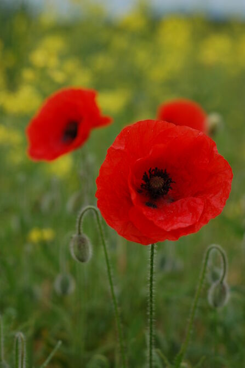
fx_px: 767
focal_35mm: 75
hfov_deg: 18.2
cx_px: 122
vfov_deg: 27.0
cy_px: 184
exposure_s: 1/640
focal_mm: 50
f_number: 3.5
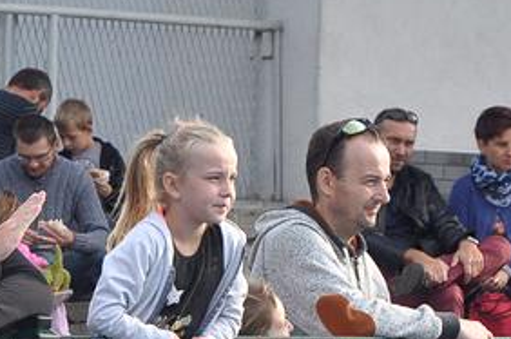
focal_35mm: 317
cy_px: 371
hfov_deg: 6.5
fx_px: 4492
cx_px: 150
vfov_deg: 4.3
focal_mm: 70
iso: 640
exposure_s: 1/640
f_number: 6.3
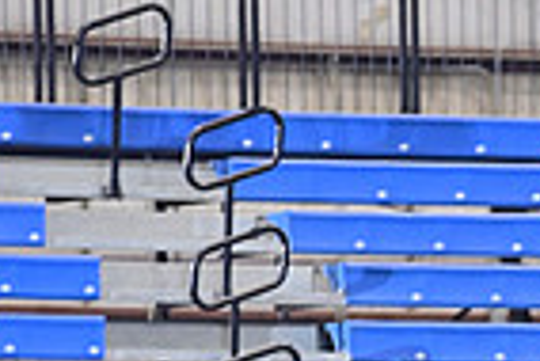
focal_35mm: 816
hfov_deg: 2.5
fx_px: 12252
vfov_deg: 1.7
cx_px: 848
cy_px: 690
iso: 2000
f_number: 3.2
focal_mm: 200
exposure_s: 1/250
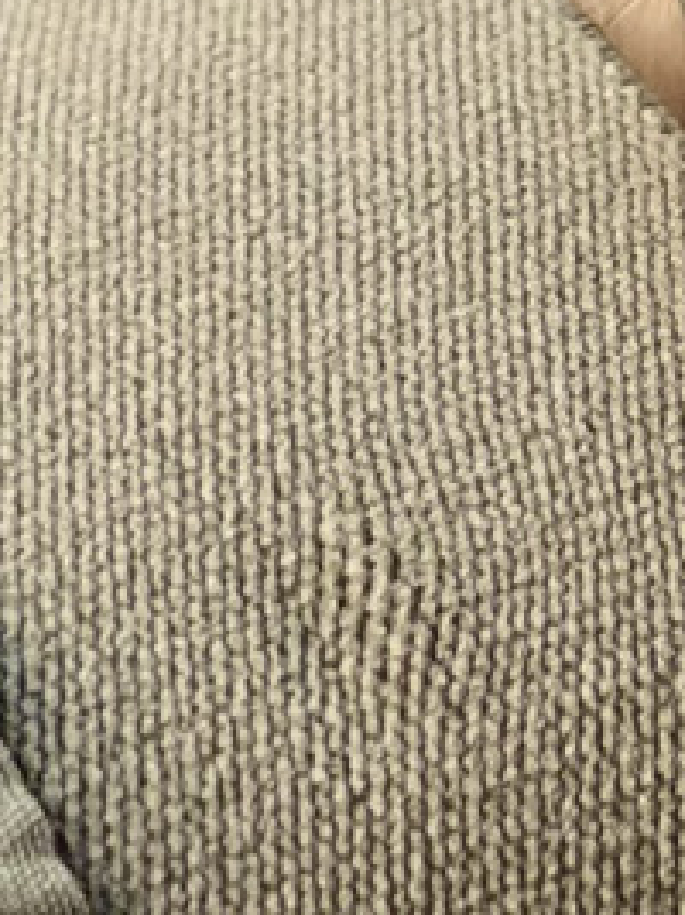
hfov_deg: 5.4
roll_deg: -1.2
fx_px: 7130
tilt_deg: -26.8
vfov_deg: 7.3
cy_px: 161
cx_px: 1105
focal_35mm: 270
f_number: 1.78
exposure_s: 1/30
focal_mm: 6.76
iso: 640
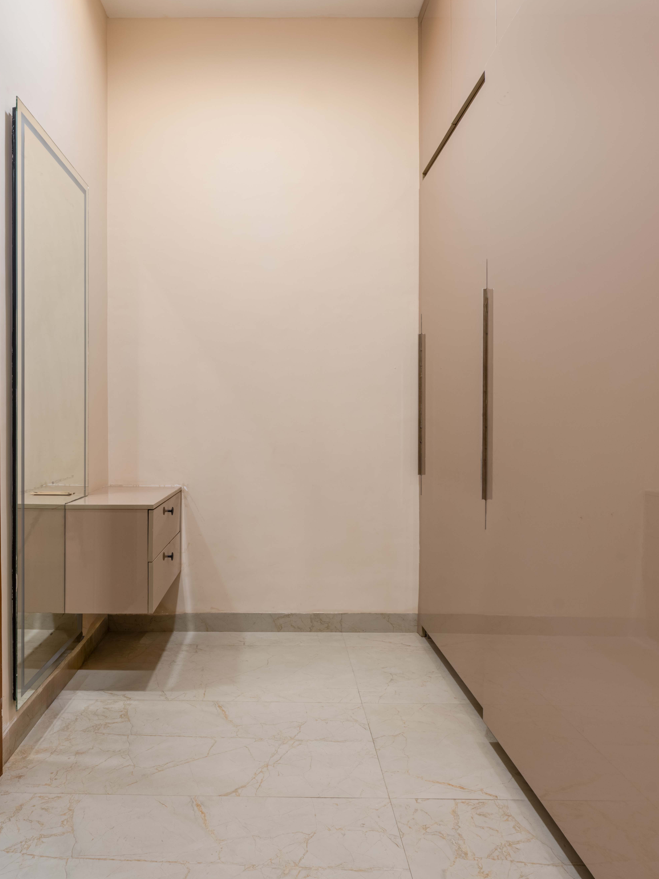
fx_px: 609
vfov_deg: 71.6
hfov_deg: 56.7
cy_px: 437
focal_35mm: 24
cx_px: 299
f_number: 10
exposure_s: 1/10
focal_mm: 16
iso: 125
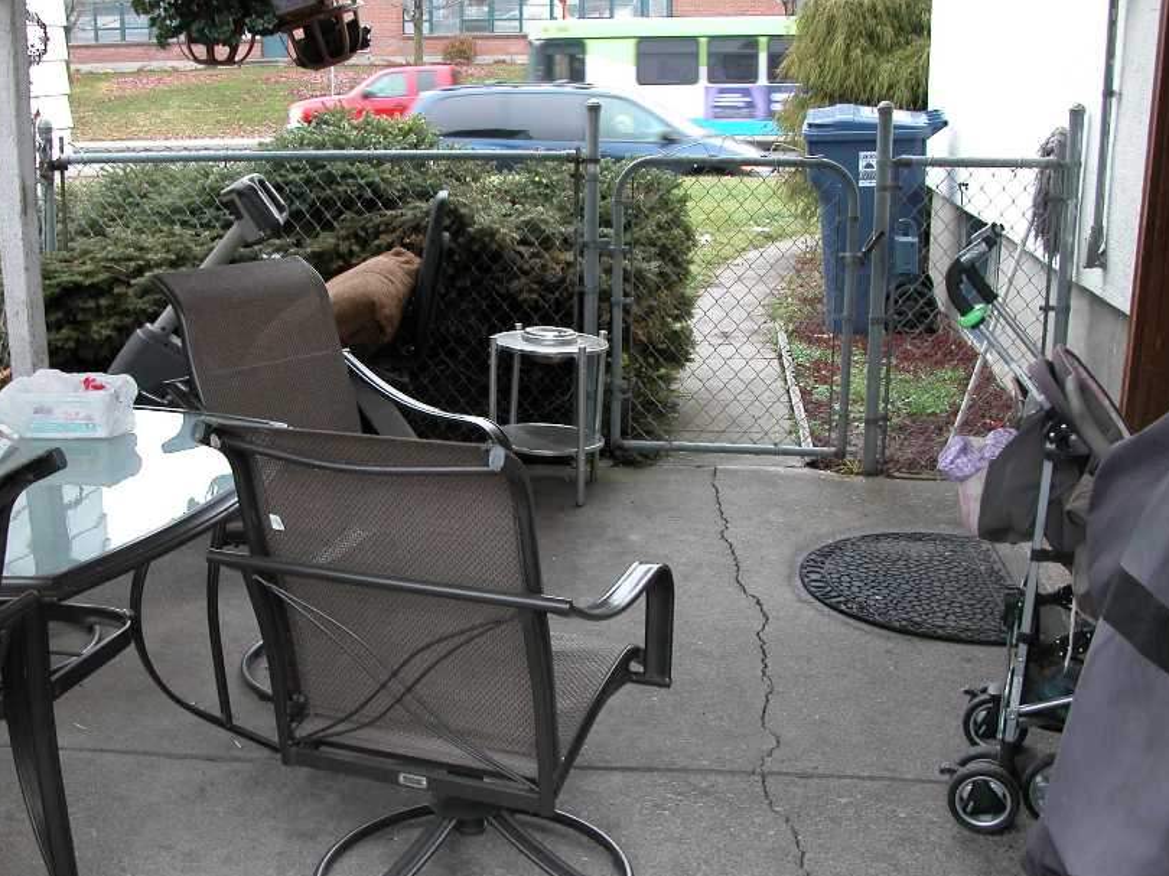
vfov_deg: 33.6
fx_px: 1452
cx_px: 449
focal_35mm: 43
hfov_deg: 43.6
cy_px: 413
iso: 100
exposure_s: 1/83.9
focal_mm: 8.9
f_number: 3.2
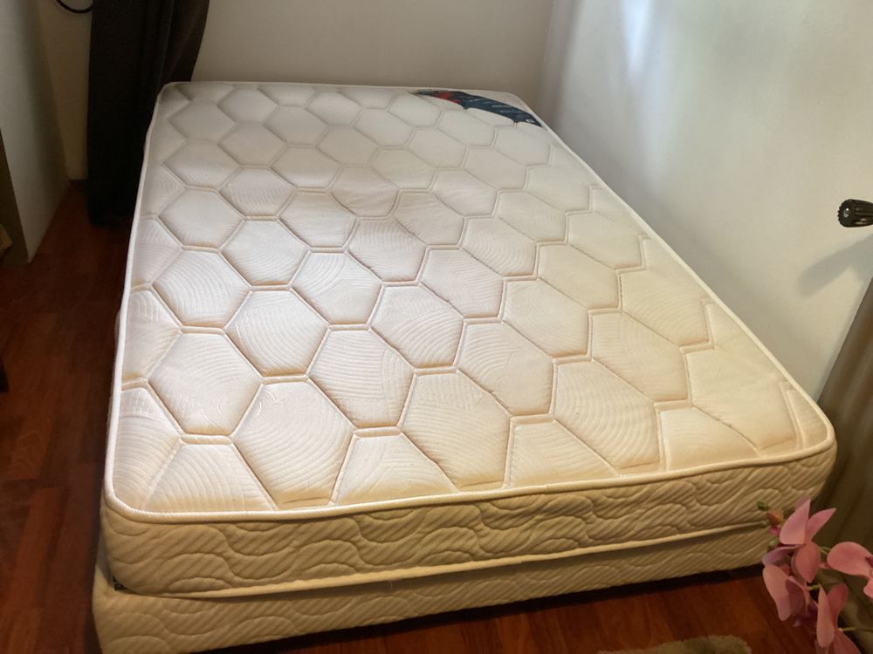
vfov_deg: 45.4
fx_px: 782
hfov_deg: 58.4
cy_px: 327
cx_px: 436
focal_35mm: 31
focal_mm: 3.3
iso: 400
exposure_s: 1/33
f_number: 2.4
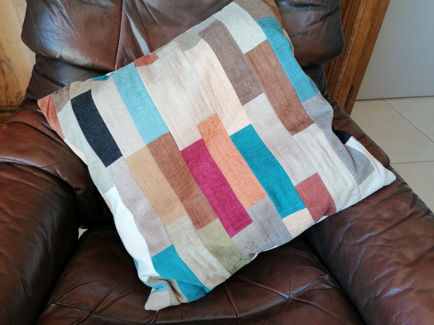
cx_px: 217
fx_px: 339
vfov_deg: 51.4
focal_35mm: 27
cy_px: 162
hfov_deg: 65.3
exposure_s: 1/50
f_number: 1.8
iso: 64
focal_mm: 4.75
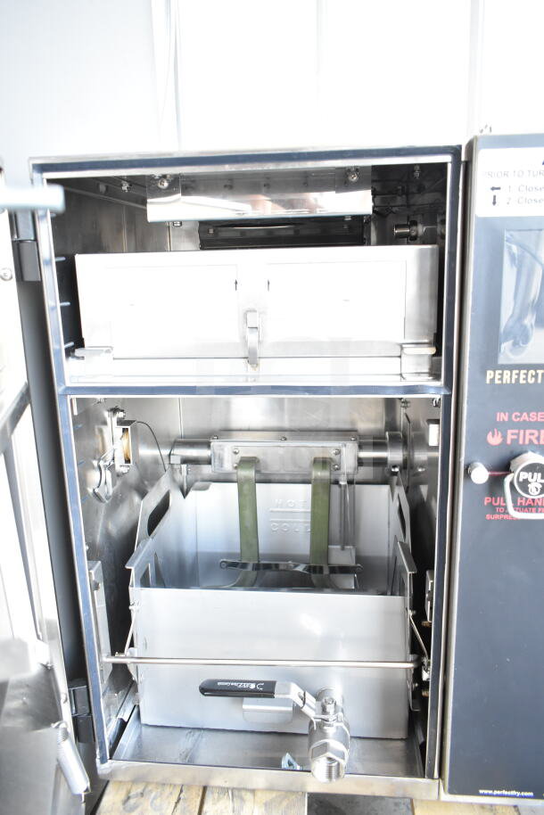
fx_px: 611
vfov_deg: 67.4
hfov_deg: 48.0
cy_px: 408
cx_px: 272
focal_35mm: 27
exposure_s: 1/80
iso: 1600
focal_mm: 18
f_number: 4.5
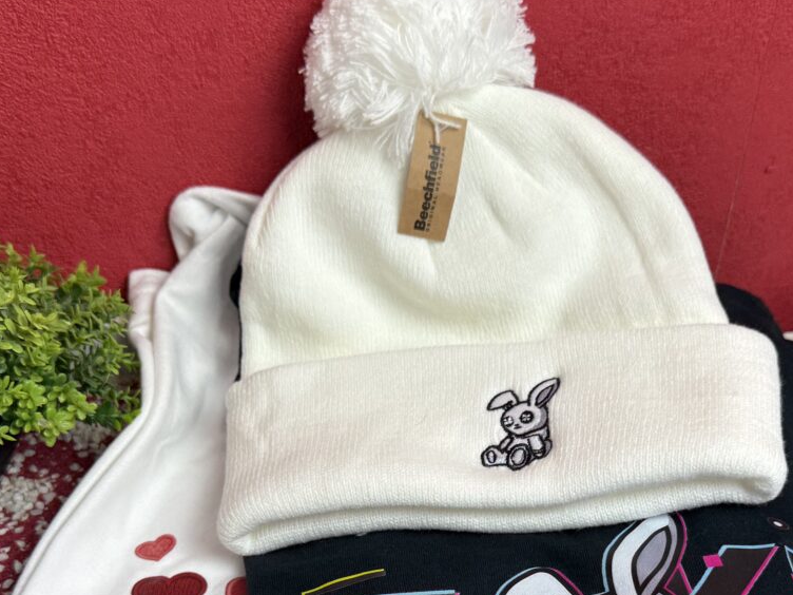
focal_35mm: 49
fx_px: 1123
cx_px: 431
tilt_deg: -43.1
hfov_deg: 38.9
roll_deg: -1.1
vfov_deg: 28.8
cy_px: 508
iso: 64
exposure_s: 1/100
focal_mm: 6.76
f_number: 1.78
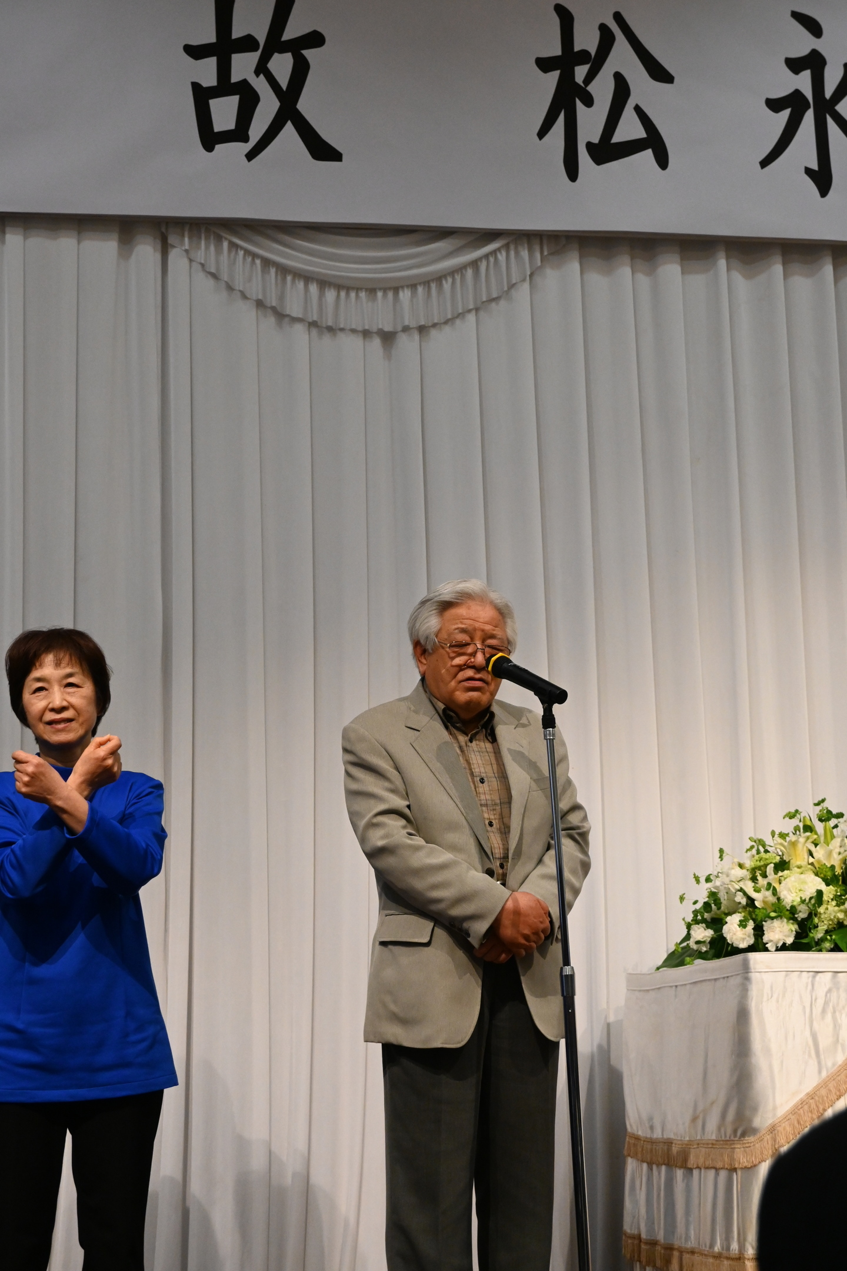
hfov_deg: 21.6
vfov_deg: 31.9
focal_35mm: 63
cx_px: 424
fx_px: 2223
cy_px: 636
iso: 2000
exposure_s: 1/125
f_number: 5.6
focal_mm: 42
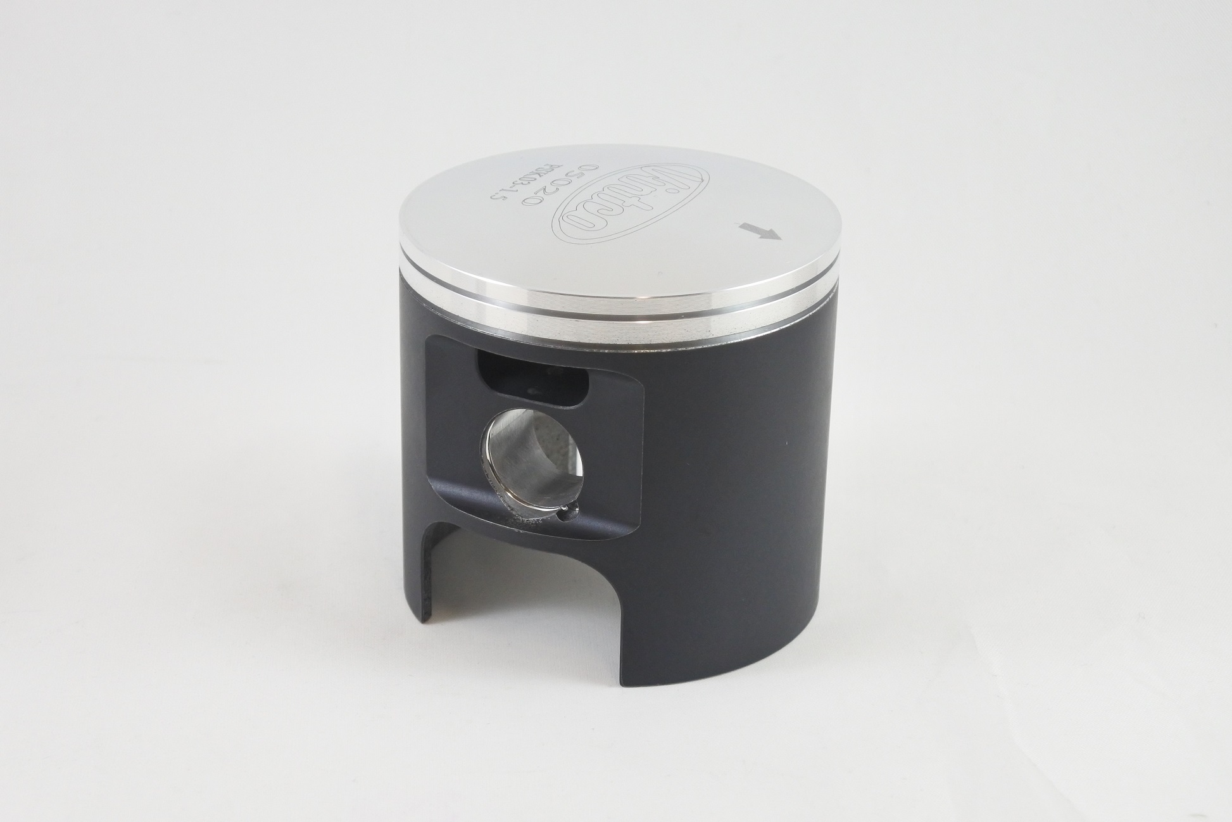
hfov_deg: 35.6
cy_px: 411
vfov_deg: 24.2
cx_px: 616
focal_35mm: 56
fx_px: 1917
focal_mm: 21
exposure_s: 1/125
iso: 640
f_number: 4.8
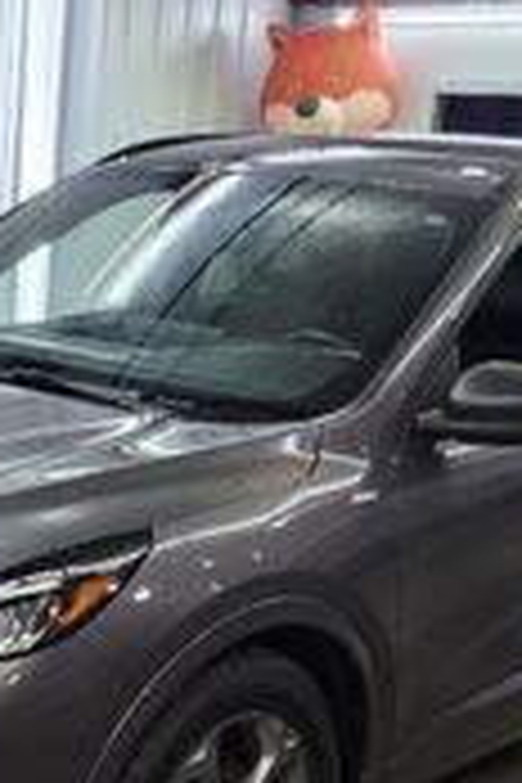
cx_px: 90
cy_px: 576
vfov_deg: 30.1
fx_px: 1435
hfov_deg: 20.3
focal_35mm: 66
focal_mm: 5.54
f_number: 1.8
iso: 160
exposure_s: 1/120
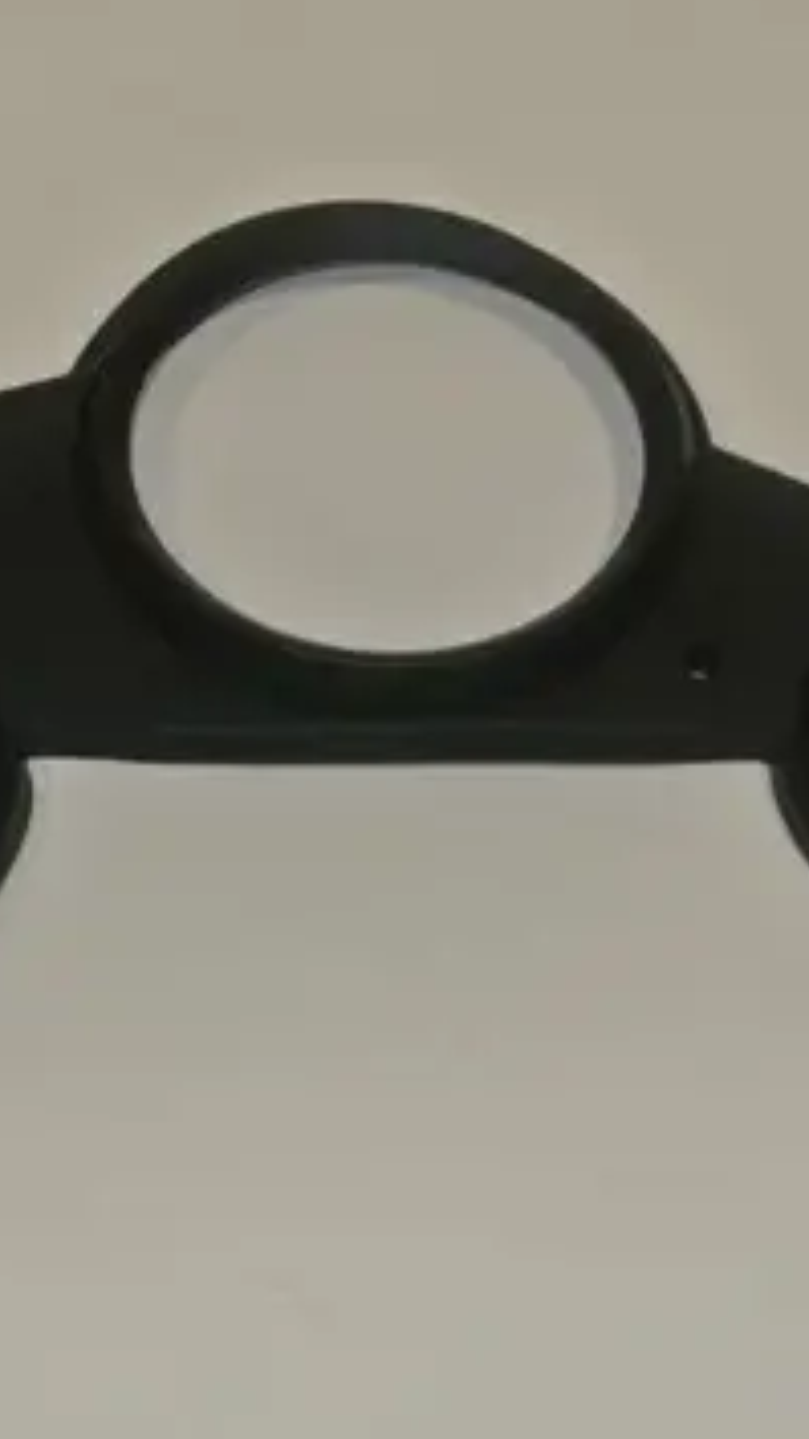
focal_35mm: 78
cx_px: 293
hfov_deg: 15.5
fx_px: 2976
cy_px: 715
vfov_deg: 27.2
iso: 200
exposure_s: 1/60
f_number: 4.5
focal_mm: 18.2
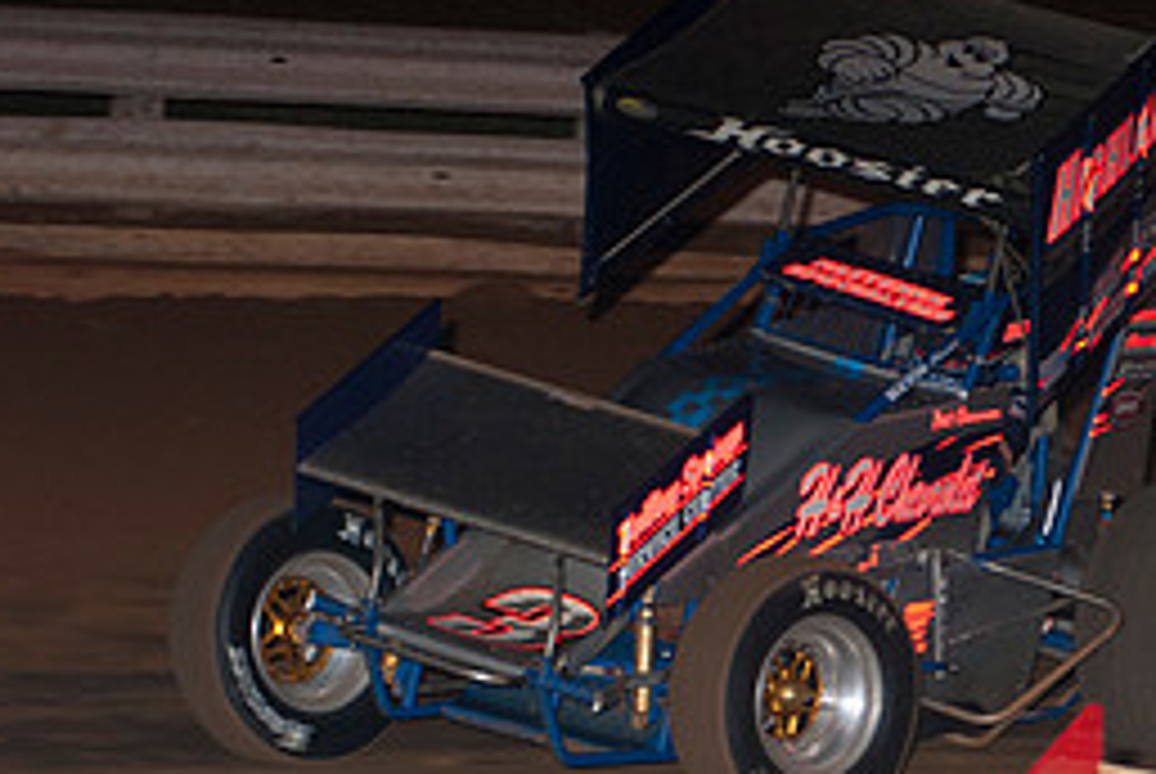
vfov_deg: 5.1
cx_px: 1277
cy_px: 662
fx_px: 8712
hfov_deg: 7.5
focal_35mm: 271
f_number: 4
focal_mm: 80
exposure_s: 1/400
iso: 400
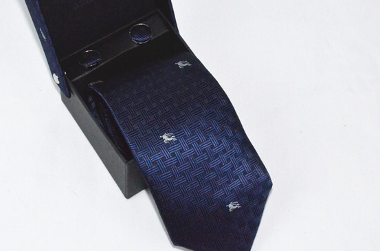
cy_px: 86
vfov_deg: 13.9
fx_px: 1028
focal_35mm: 98
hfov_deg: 20.9
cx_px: 155
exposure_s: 1/250
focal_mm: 45
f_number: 29
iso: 6400
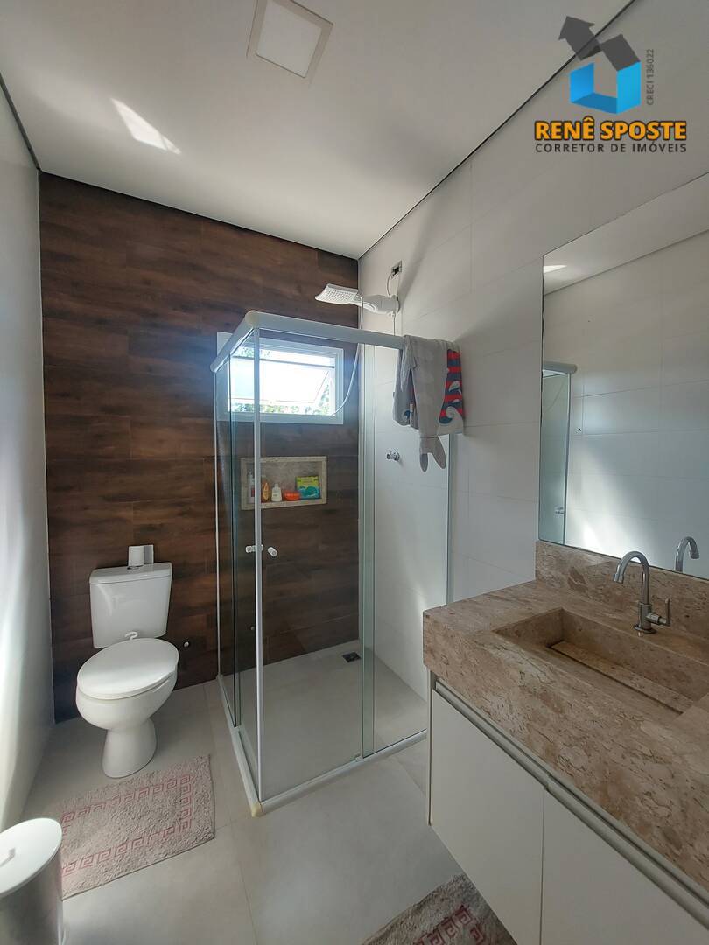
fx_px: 355
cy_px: 472
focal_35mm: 13
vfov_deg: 106.2
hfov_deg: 89.9
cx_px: 354
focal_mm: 1.74
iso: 50
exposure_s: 1/60
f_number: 2.2
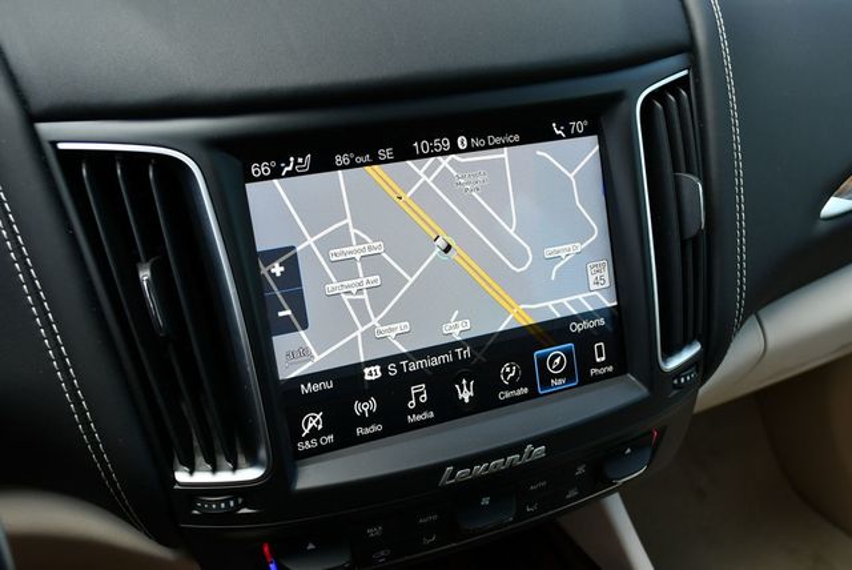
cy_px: 285
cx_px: 426
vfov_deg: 36.9
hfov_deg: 53.1
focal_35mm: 36
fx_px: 853
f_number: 4
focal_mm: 18
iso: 400
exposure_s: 1/250
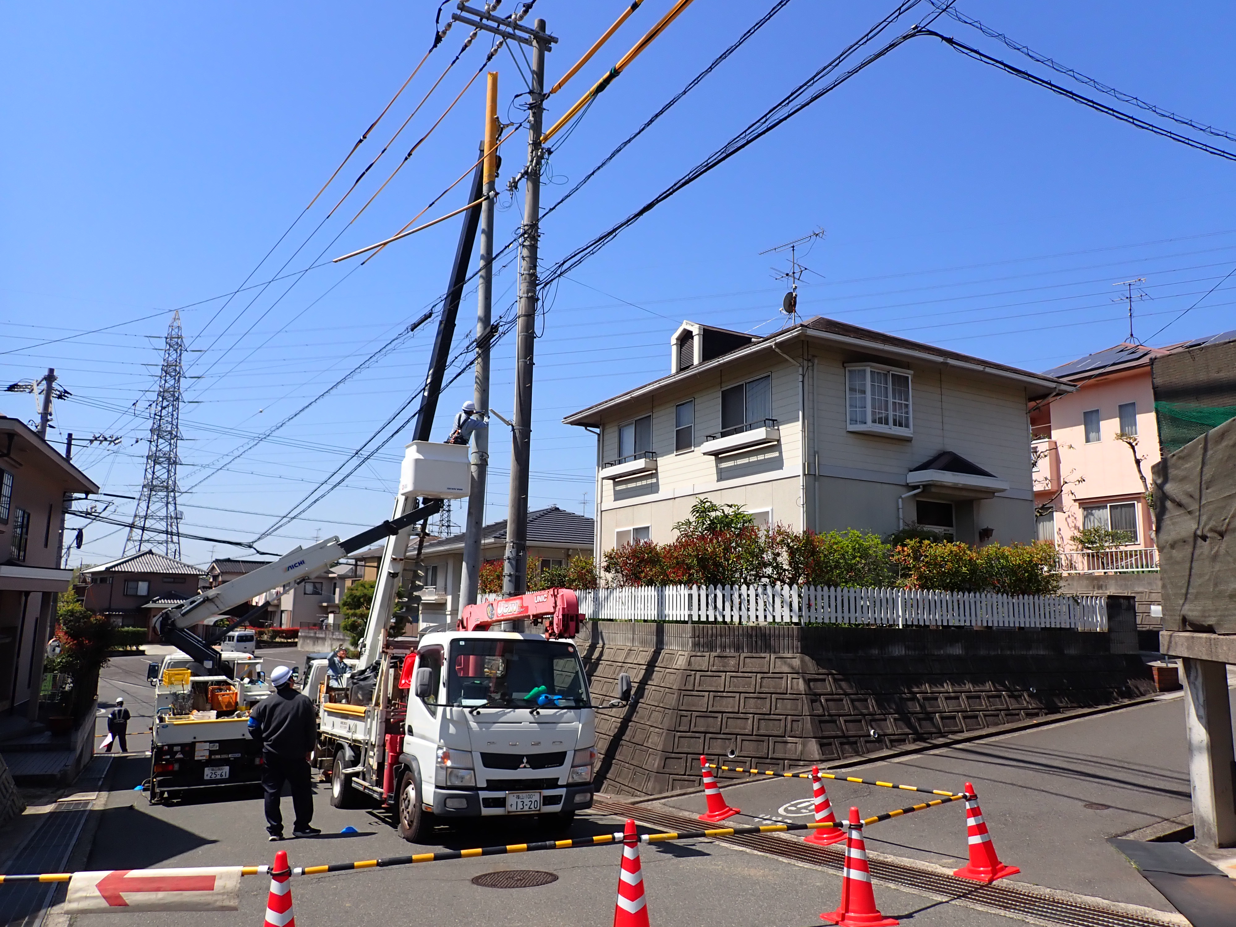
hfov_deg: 69.4
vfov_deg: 54.9
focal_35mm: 25
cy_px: 464
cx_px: 618
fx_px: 893
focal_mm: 4.5
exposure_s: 1/200
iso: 100
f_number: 8
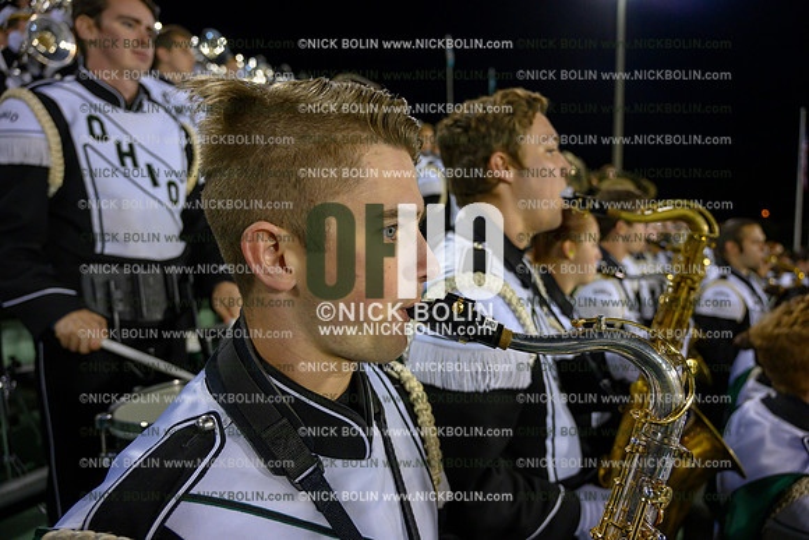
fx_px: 539
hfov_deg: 73.7
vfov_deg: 53.2
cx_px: 404
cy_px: 270
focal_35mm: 24
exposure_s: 1/250
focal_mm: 24
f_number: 4
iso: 2000
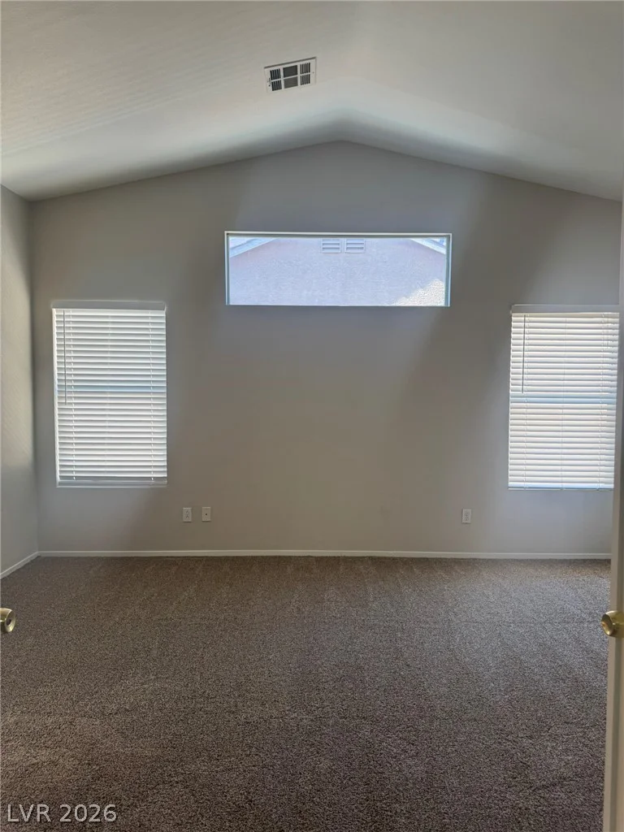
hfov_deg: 56.8
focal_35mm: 24
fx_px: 577
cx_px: 312
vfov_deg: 71.6
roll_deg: -0.8
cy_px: 416
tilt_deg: -2.9
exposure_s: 1/120
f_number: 1.78
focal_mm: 6.76
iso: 125
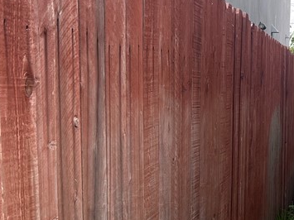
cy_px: 203
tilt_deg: -11.9
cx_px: 306
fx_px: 637
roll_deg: -2.6
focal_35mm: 75
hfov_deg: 24.6
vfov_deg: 19.2
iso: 50
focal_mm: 5.7
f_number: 1.5
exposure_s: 1/222
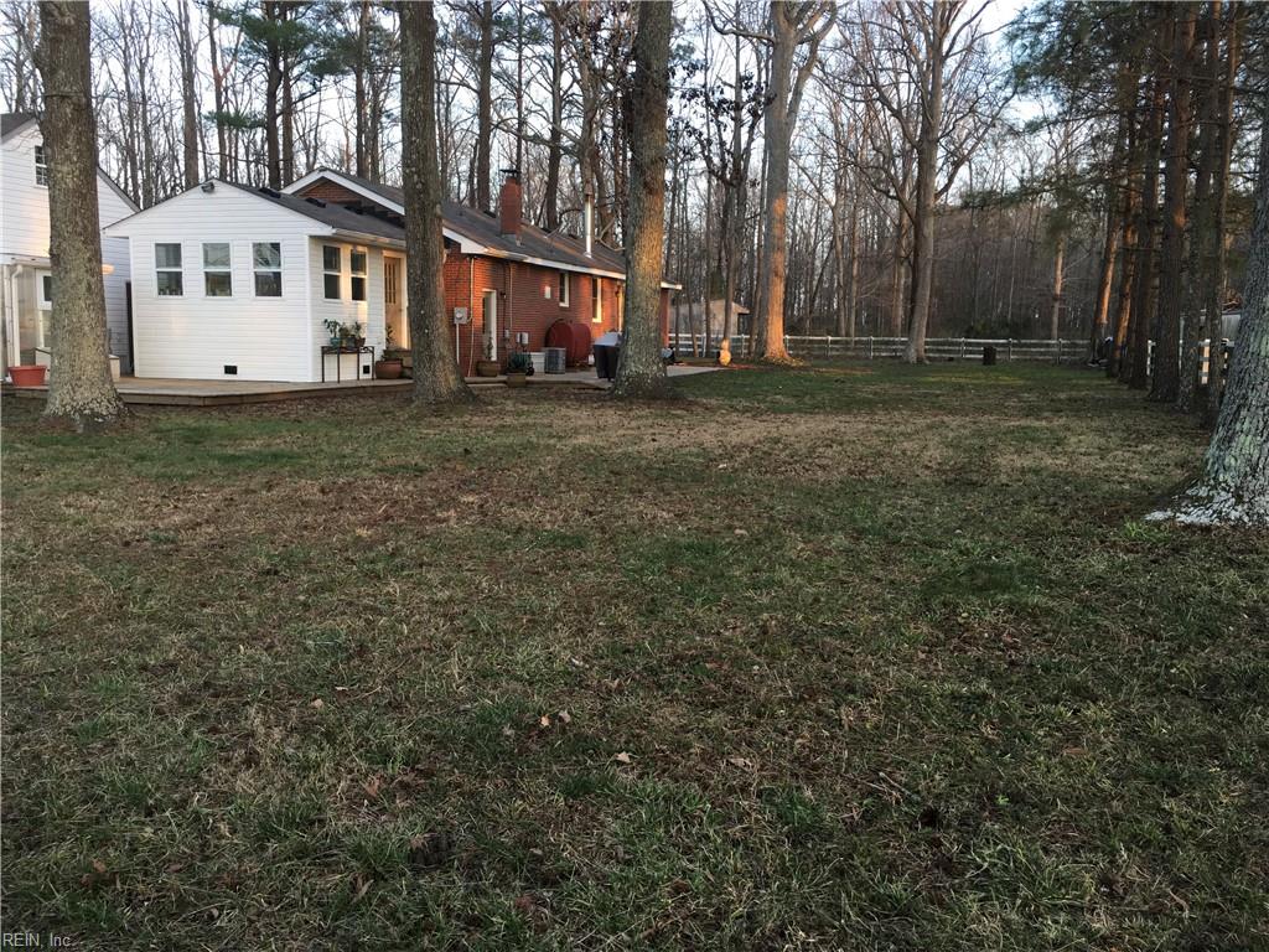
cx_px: 634
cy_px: 476
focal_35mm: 29
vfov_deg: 48.2
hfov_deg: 61.7
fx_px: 1063
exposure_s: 1/120
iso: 40
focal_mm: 4.15
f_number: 2.2
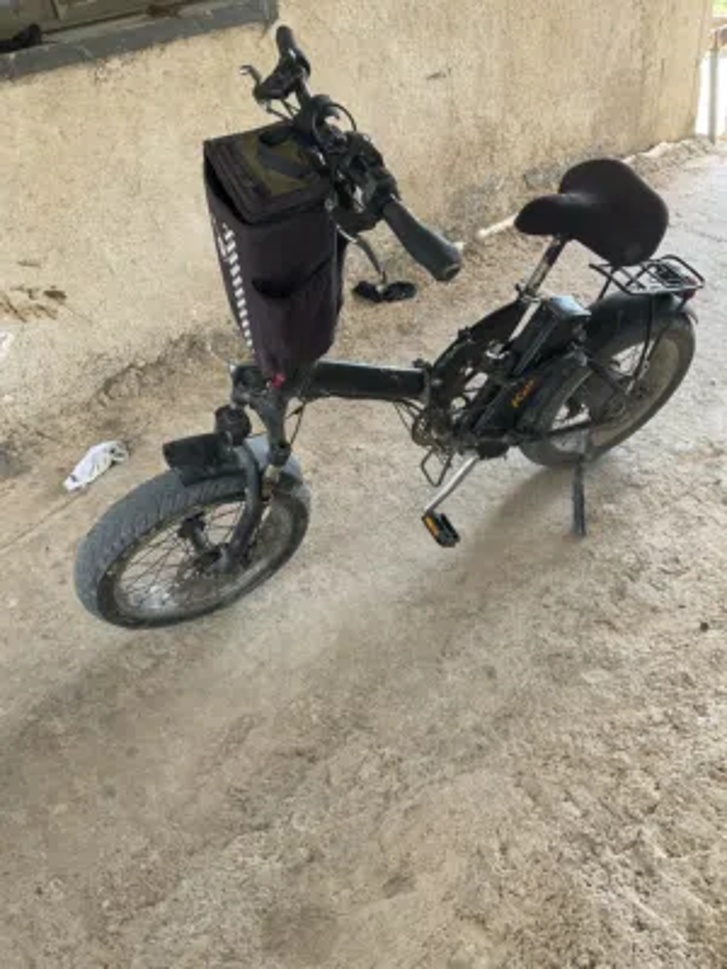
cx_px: 364
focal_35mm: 29
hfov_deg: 48.2
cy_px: 484
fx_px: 812
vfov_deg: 61.7
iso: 32
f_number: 1.8
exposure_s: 1/122
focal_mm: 3
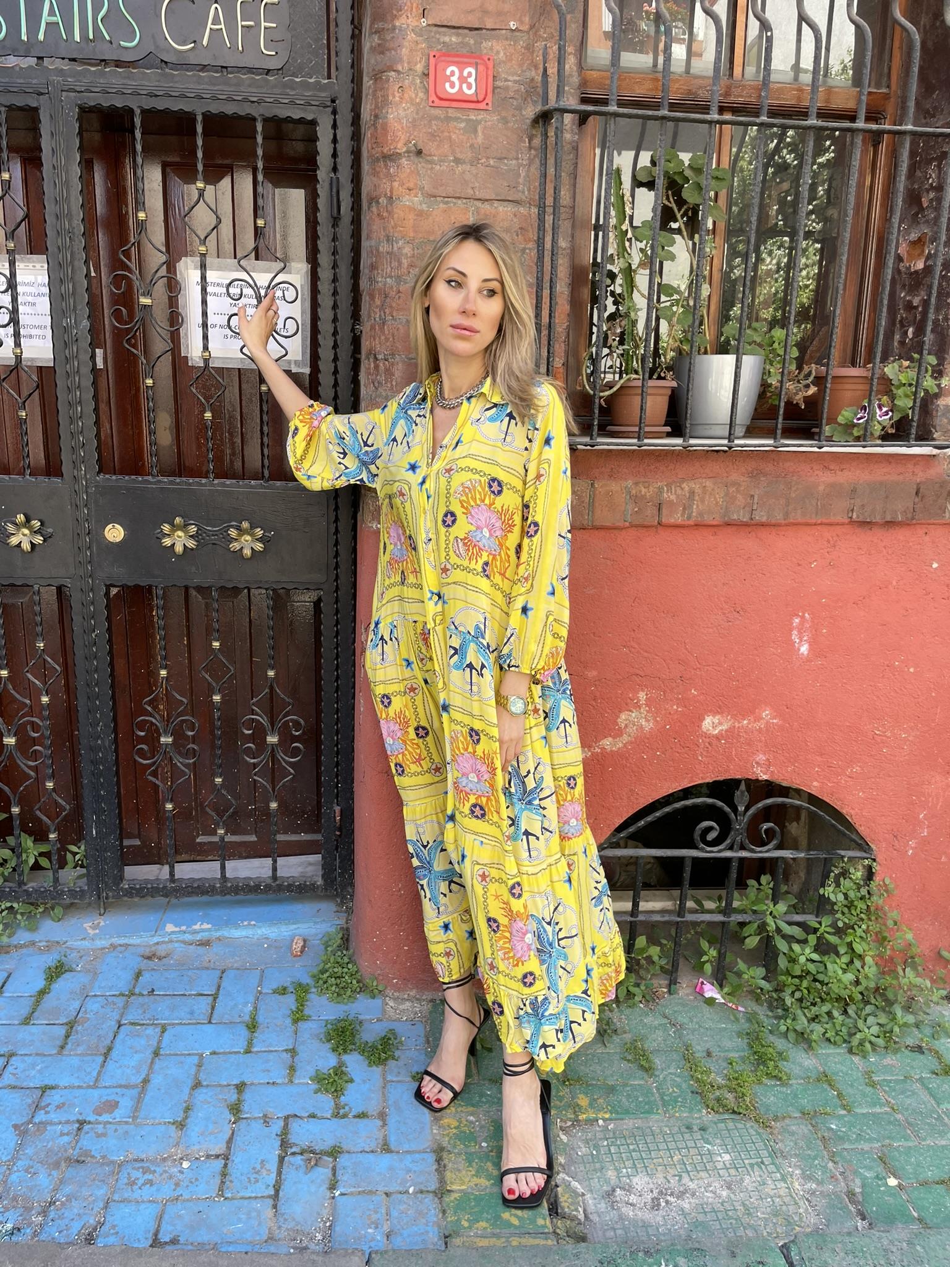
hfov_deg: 53.1
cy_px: 634
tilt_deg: -13.2
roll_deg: -1.5
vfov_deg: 67.3
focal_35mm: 26
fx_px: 951
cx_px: 475
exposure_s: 1/211
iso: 32
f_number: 1.6
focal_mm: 4.2
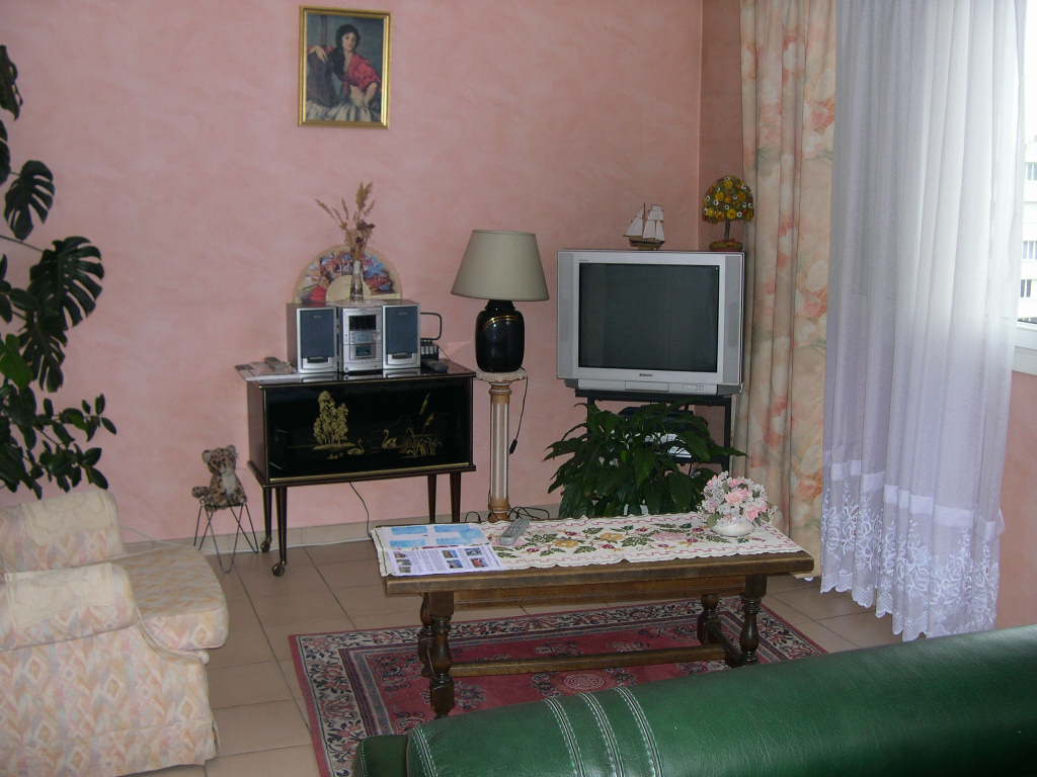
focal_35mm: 38
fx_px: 1138
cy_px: 388
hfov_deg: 49.0
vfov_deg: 37.7
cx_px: 518
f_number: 2.8
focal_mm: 8
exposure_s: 1/60
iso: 164
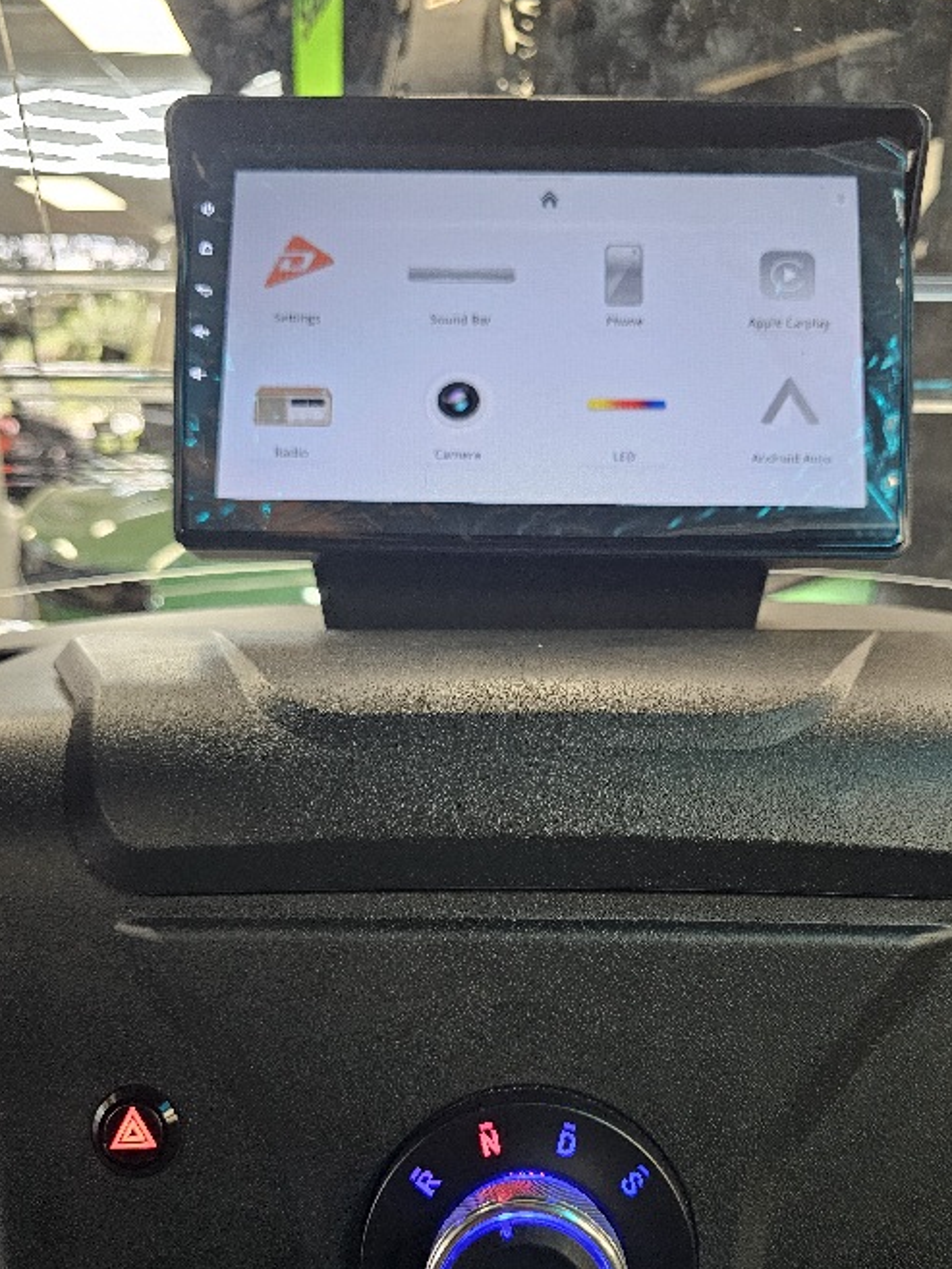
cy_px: 759
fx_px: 1026
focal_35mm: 28
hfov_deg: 49.7
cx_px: 529
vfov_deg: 62.9
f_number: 1.7
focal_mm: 6.3
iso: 640
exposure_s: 1/120
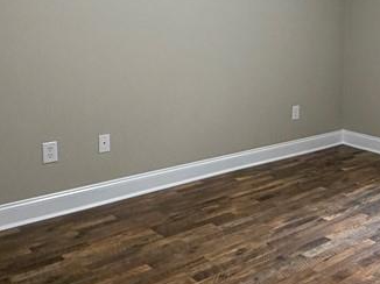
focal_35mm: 44
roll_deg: -1.8
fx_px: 483
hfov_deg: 40.8
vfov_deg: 32.2
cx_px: 316
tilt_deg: -4.8
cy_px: 68
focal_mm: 2.22
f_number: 2.2
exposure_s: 1/60
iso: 200
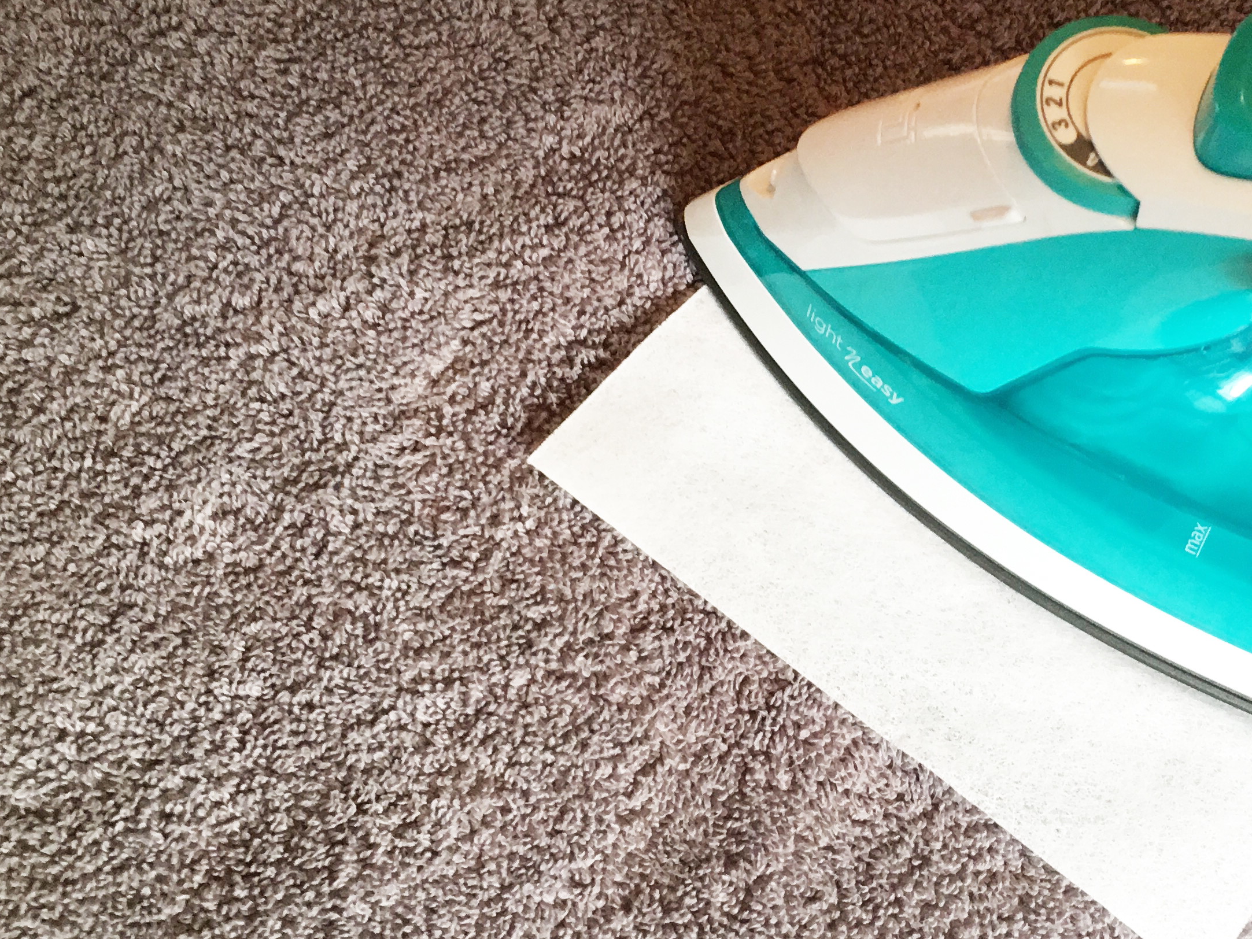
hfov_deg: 34.9
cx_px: 910
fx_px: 1953
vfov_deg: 27.0
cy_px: 382
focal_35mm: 54
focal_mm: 4.15
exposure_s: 1/20
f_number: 2.2
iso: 200
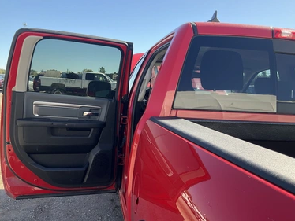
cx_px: 147
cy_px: 107
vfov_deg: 45.5
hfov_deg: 58.3
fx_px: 264
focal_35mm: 31
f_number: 1.8
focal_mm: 3
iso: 25
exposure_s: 1/446
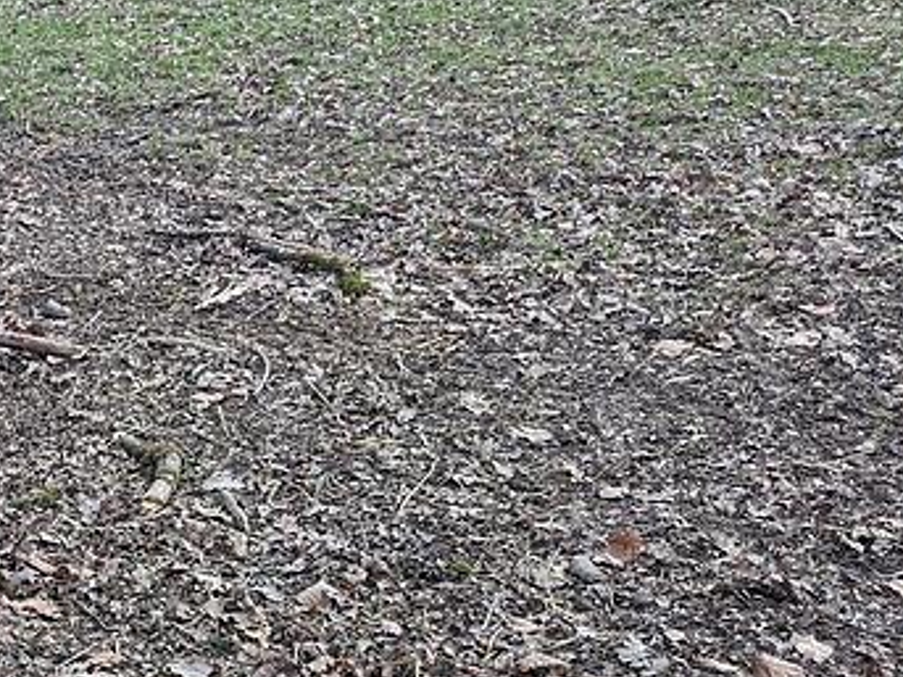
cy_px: 614
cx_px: -111
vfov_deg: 25.3
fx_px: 1460
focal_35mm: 56
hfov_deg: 30.4
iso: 45
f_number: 1.85
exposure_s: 1/401
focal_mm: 6.81
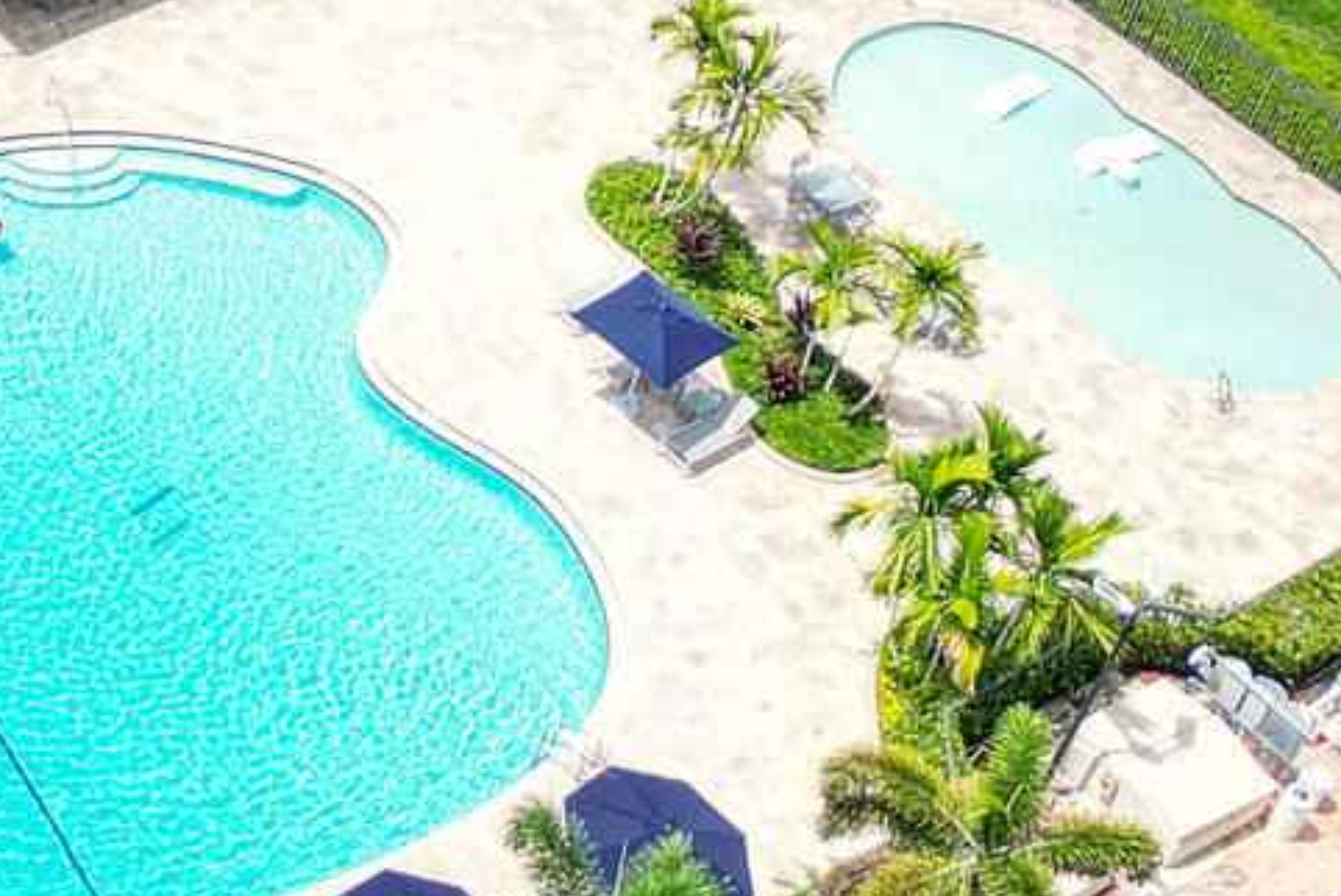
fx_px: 3951
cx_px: -907
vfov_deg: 12.3
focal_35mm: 106
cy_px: -467
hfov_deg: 16.7
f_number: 1.7
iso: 160
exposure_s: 1/3000
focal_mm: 6.7
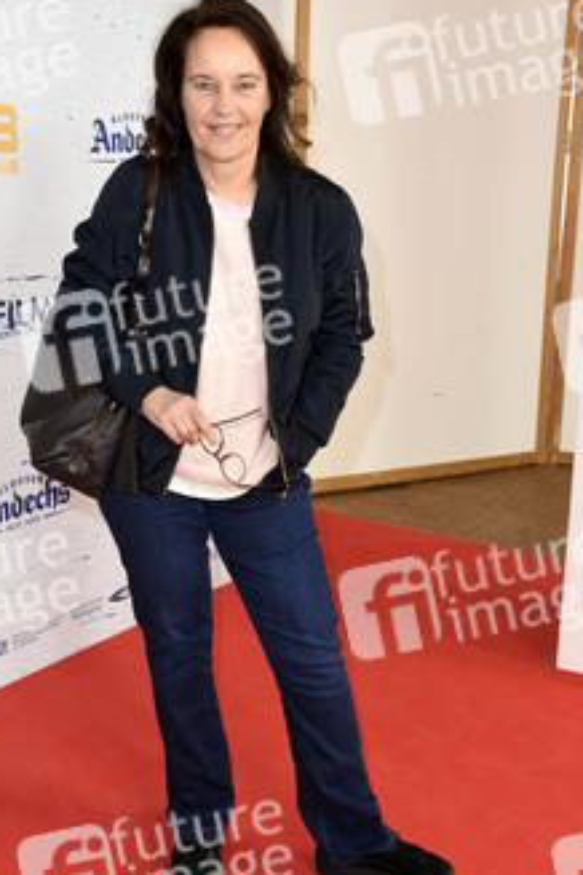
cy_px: 463
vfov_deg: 44.5
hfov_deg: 30.4
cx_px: 233
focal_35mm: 44
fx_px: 1069
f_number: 6.3
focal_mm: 24
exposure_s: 1/60
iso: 640
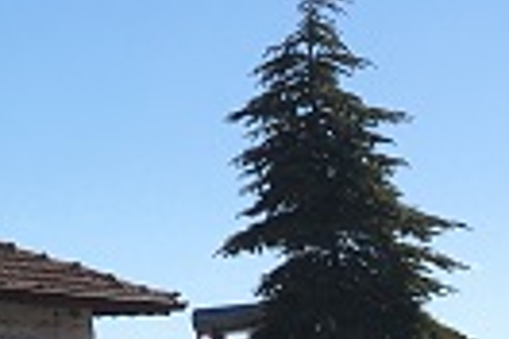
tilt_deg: +19.4
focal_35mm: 168
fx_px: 2375
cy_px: -266
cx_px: -565
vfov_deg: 7.9
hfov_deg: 11.0
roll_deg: -0.1
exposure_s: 1/2198
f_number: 2.2
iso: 25
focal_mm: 4.15
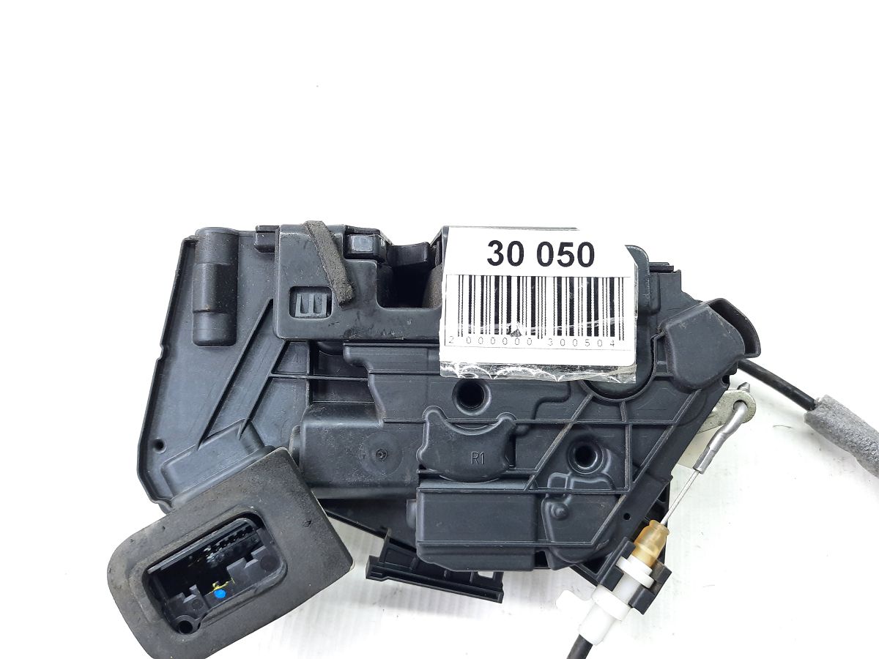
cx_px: 440
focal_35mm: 25
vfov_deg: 54.9
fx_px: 635
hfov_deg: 69.4
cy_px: 330
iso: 160
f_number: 2
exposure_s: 1/50
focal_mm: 4.6
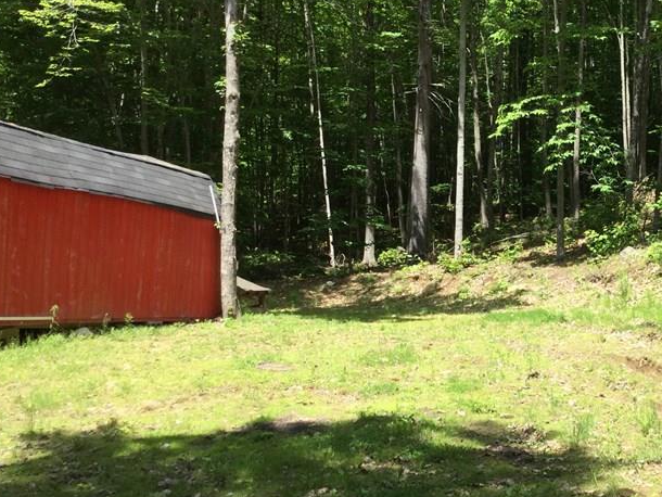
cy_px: 265
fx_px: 995
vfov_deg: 28.0
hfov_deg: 35.7
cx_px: 523
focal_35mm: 52
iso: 25
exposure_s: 1/525
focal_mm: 3.3
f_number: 2.4
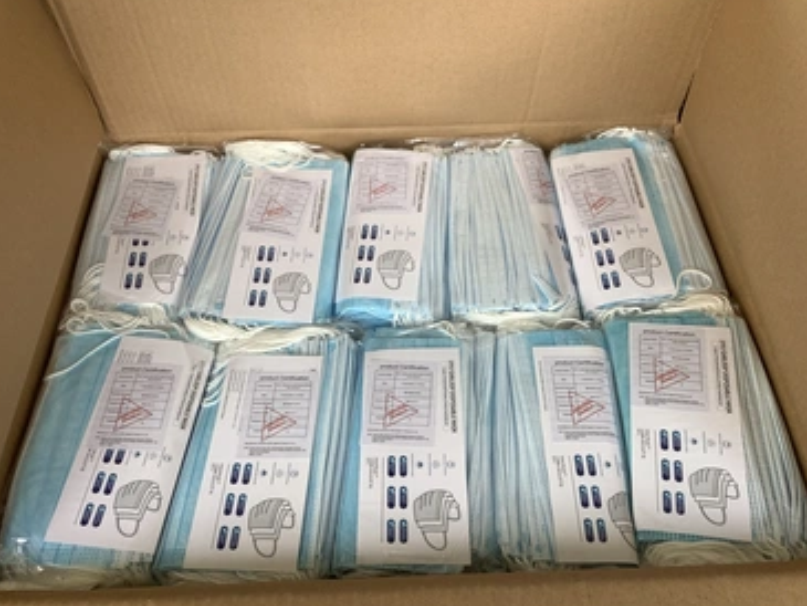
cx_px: 389
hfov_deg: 53.9
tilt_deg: -50.1
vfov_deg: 41.8
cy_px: 299
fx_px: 793
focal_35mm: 34
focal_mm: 3.3
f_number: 2.4
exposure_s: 1/188
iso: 25
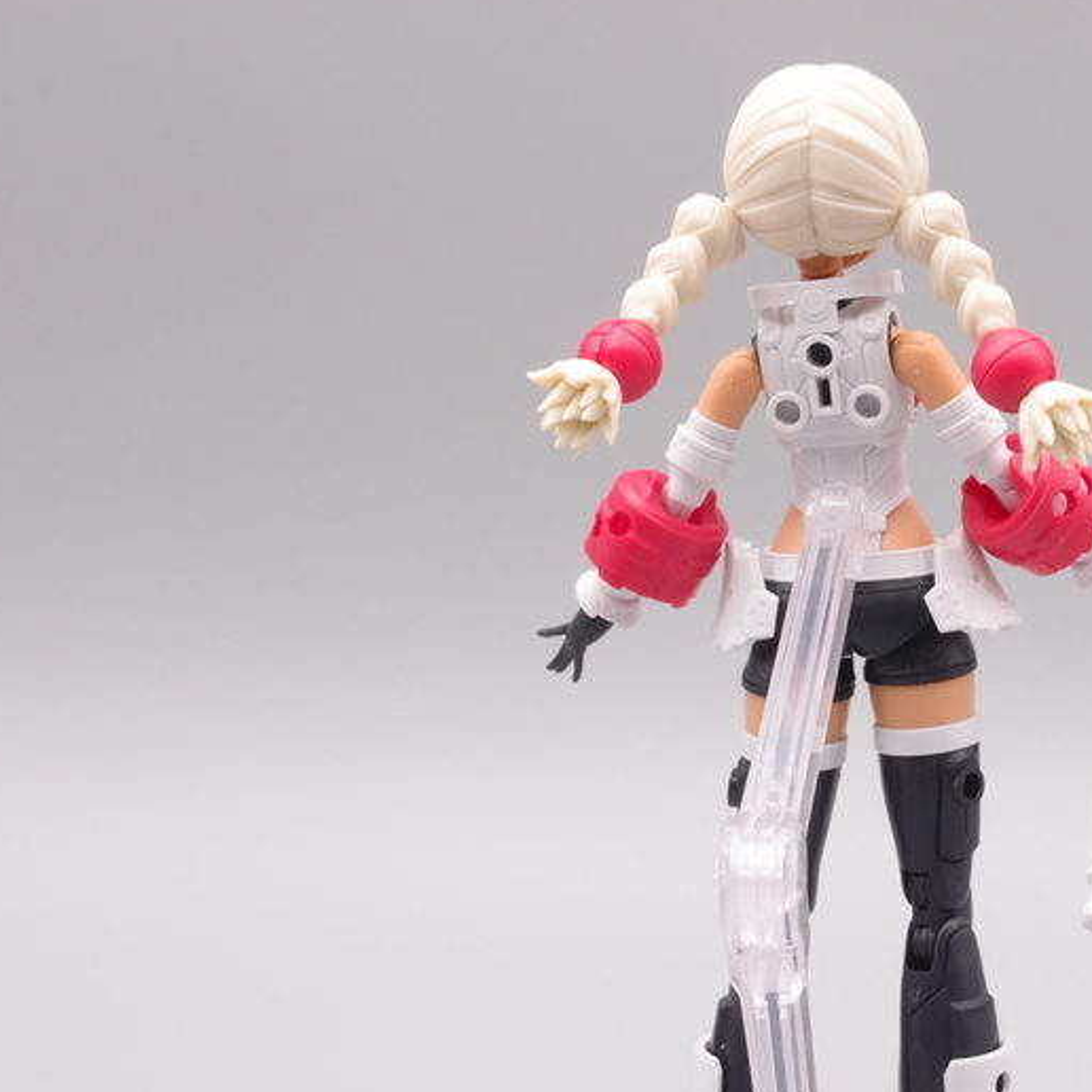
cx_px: 781
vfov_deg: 19.5
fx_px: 3176
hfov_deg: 19.4
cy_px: 605
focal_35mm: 89
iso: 100
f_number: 8
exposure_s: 1/8
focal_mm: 14.05
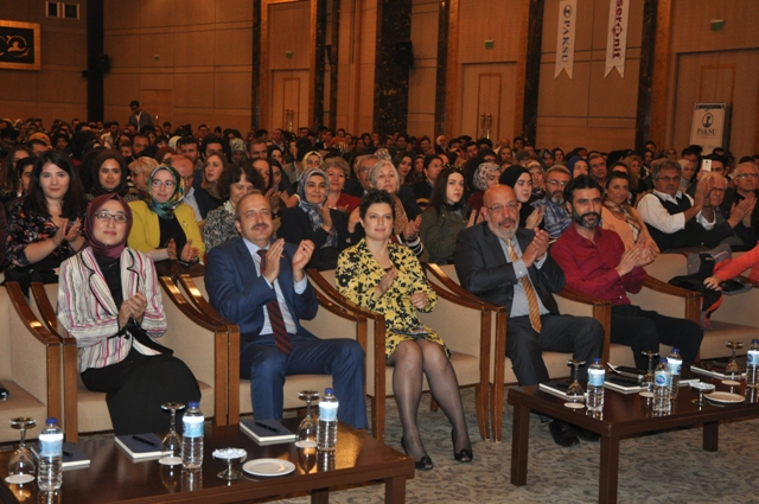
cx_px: 380
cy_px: 252
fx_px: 1105
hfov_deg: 37.9
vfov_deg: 25.7
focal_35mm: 52
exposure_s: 1/60
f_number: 4.2
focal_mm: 35
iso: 800
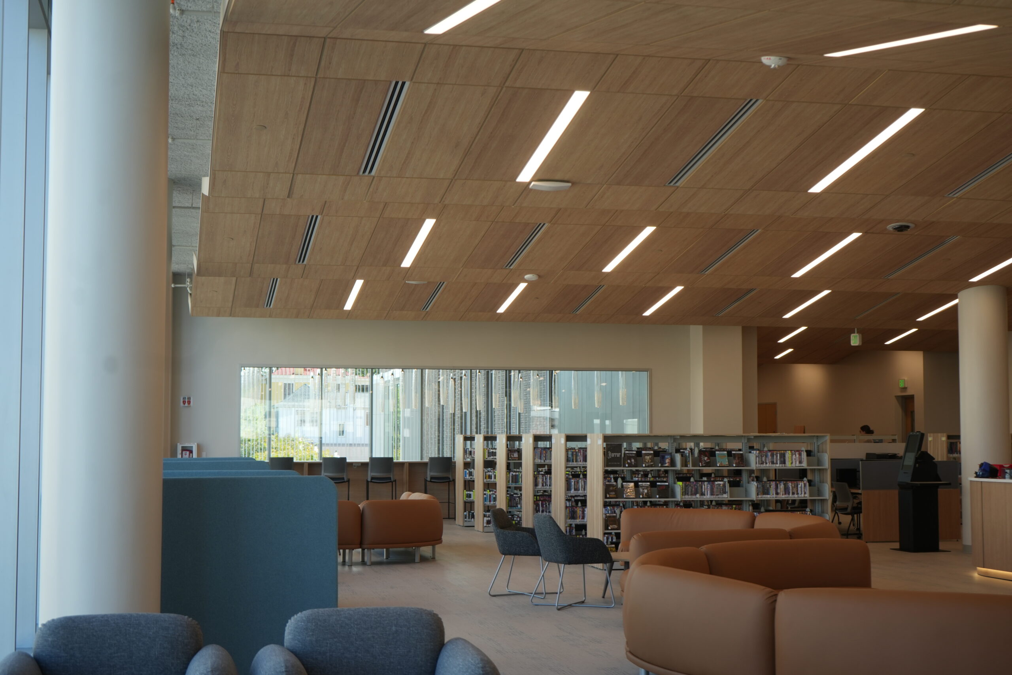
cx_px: 506
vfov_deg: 26.5
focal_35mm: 51
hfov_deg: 38.9
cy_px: 338
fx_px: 1434
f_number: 4.5
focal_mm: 51
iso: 250
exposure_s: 1/160
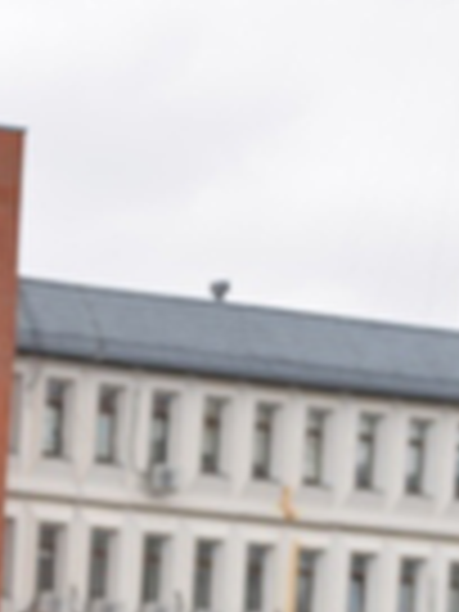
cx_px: -1066
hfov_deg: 6.5
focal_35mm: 201
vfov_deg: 9.4
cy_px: 1071
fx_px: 3554
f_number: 6.3
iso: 100
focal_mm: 38
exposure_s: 1/200
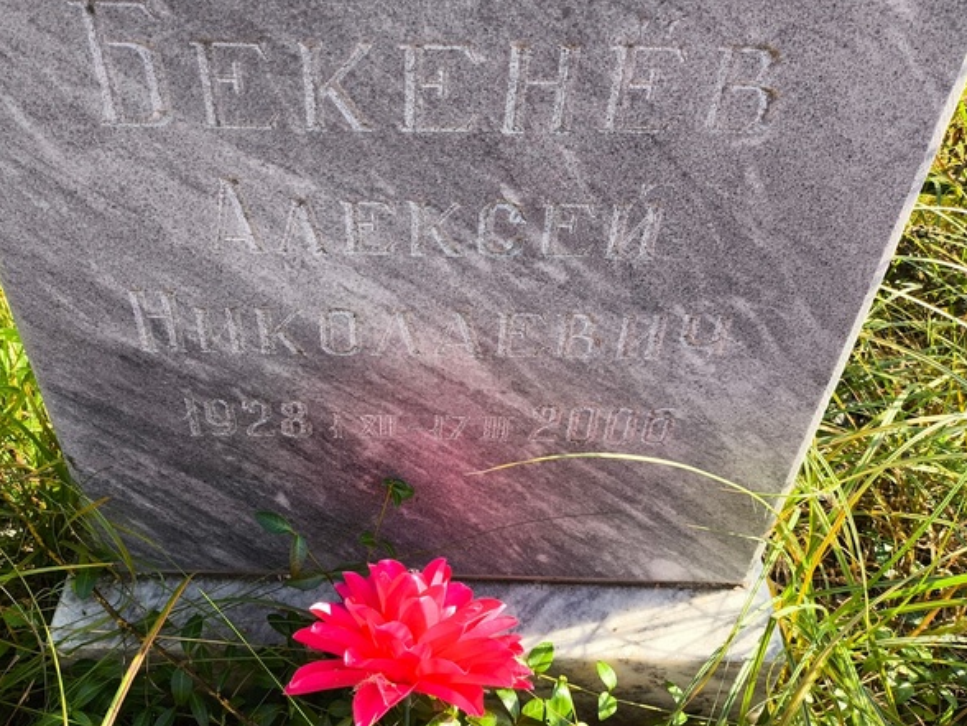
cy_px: 333
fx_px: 950
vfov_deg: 41.8
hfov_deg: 53.8
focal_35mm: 34
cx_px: 417
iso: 50
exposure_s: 1/326
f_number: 1.7
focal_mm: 4.71
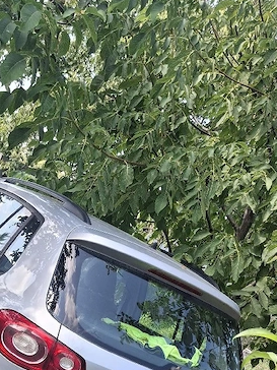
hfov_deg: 26.4
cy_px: 383
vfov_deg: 31.8
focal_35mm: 55
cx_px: 92
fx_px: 587
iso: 32
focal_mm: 4.69
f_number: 1.8
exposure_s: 1/345
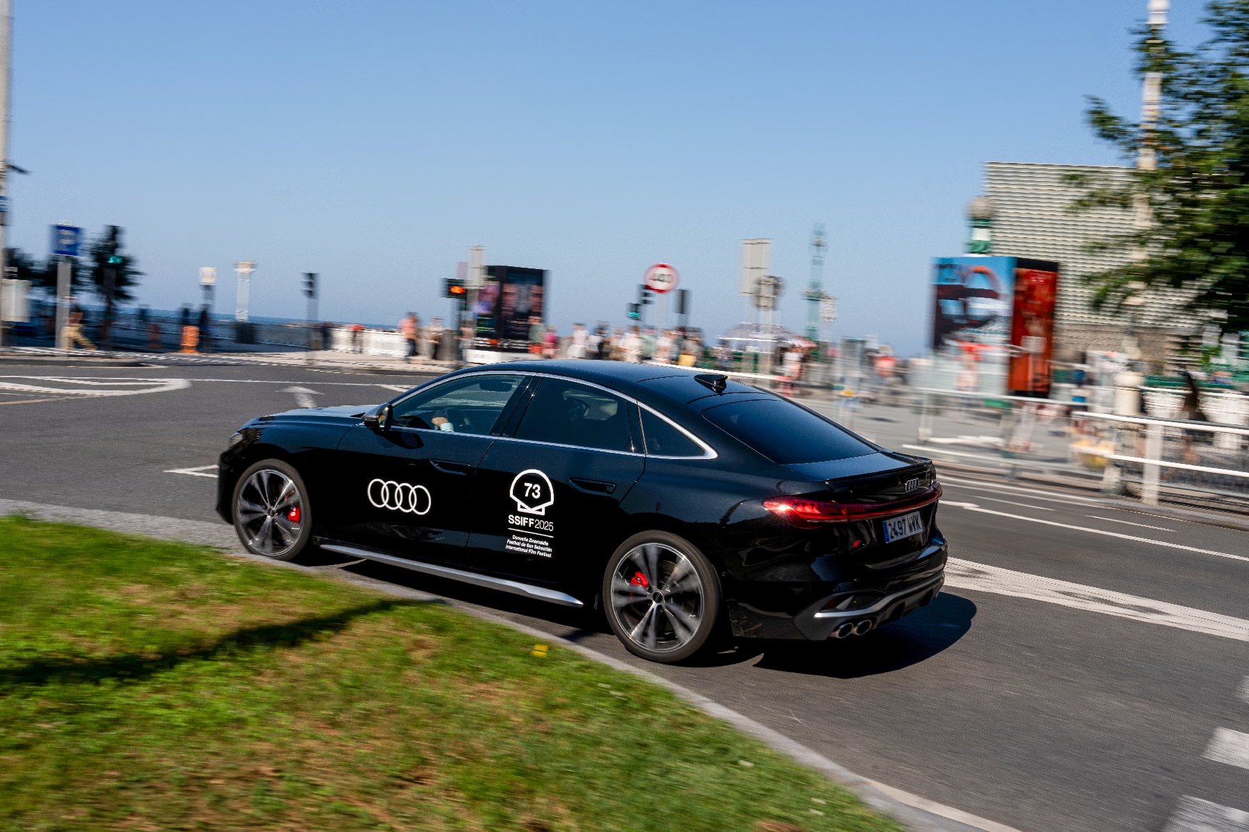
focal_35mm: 34
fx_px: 1180
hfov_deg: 55.8
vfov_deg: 38.9
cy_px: 416
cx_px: 624
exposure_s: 1/80
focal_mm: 34
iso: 100
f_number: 14
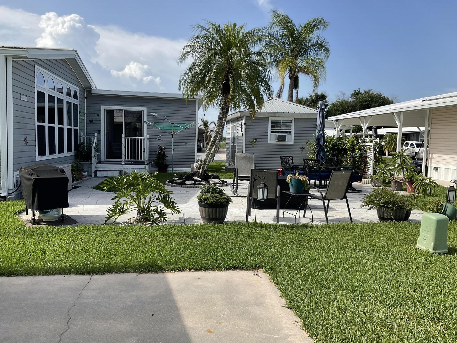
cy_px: 172
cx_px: 228
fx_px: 383
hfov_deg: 61.7
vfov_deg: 48.2
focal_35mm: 29
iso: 16
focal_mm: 3
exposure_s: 1/1626
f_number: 1.8
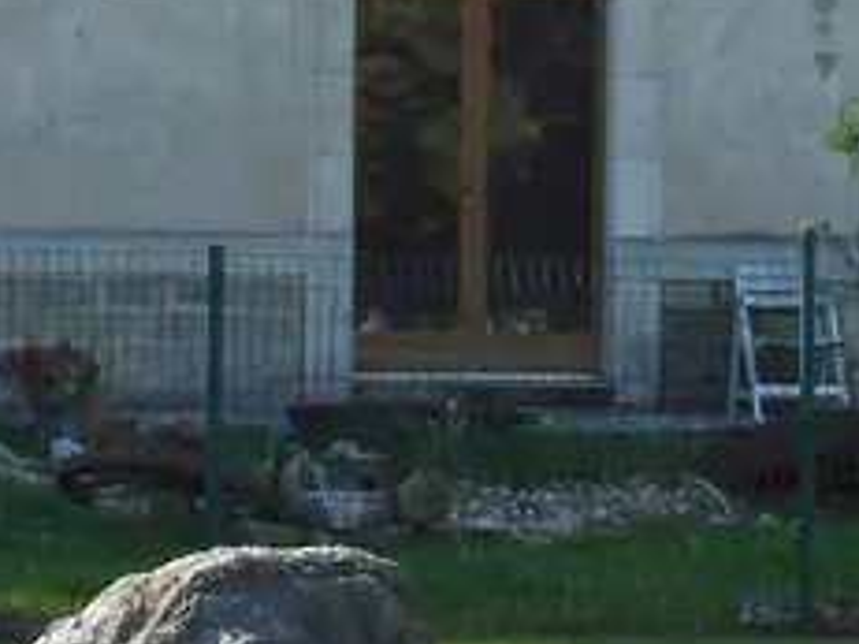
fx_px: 7838
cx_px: 398
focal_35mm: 316
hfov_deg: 6.3
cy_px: -558
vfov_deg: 4.6
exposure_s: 1/400
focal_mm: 10.2
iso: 125
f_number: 4.1
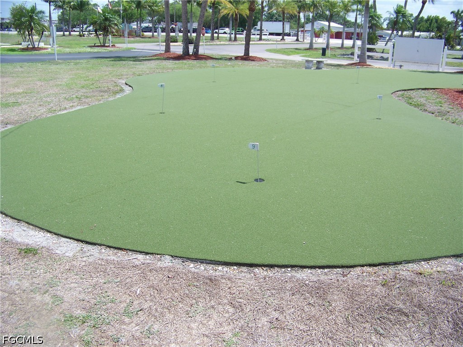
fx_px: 482
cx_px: 232
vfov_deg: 39.7
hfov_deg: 51.4
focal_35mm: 36
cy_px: 174
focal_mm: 5.85
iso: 64
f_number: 2.8
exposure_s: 1/640
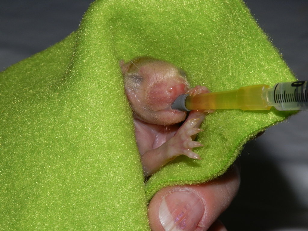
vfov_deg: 13.2
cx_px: 154
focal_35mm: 112
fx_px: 997
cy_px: 116
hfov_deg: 17.6
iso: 100
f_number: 9.8
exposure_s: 1/125
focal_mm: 20.04
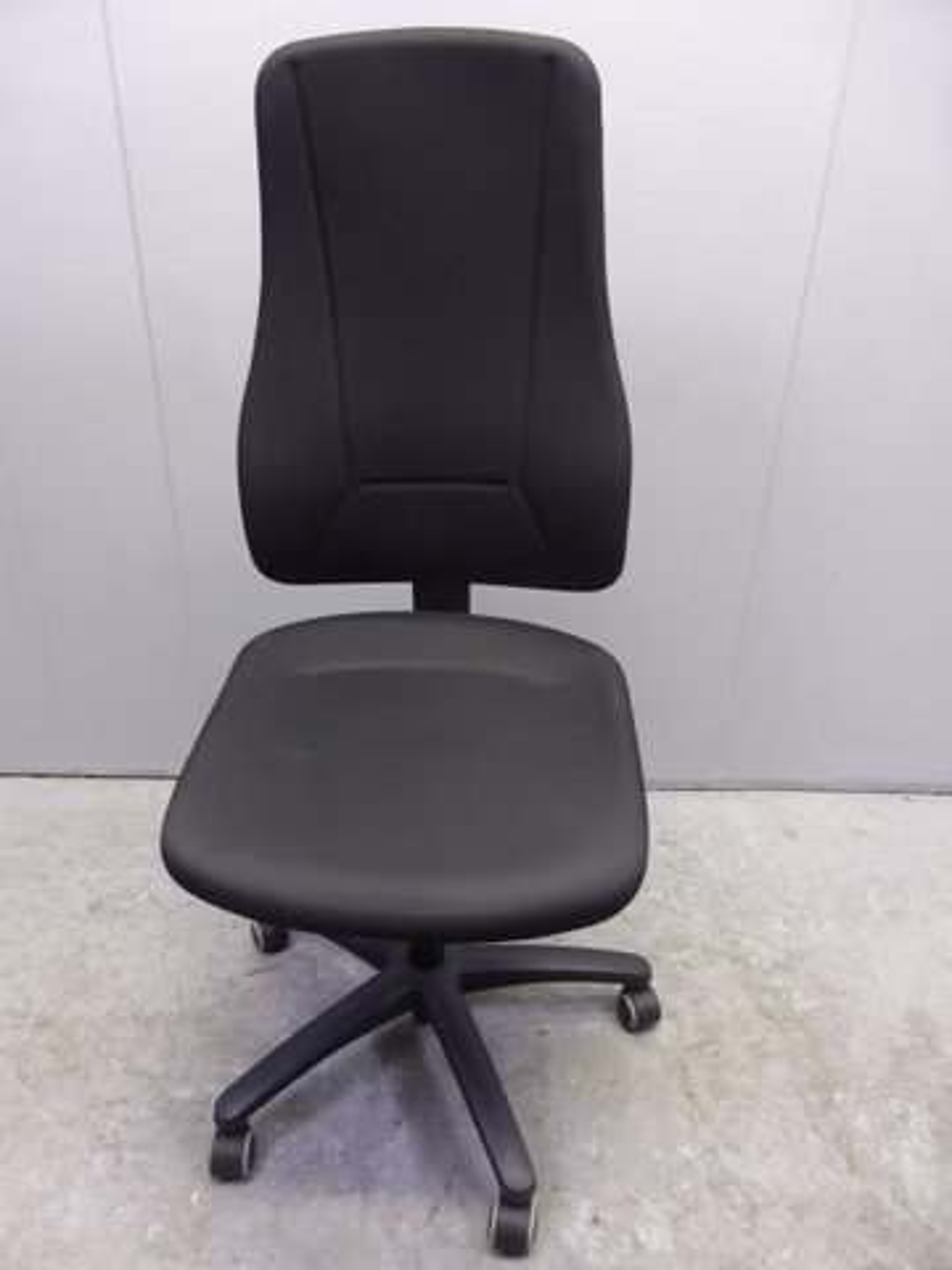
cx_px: 476
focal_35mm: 25
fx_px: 917
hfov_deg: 54.9
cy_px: 635
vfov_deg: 69.4
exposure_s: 1/25
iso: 400
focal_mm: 4.3
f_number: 3.3
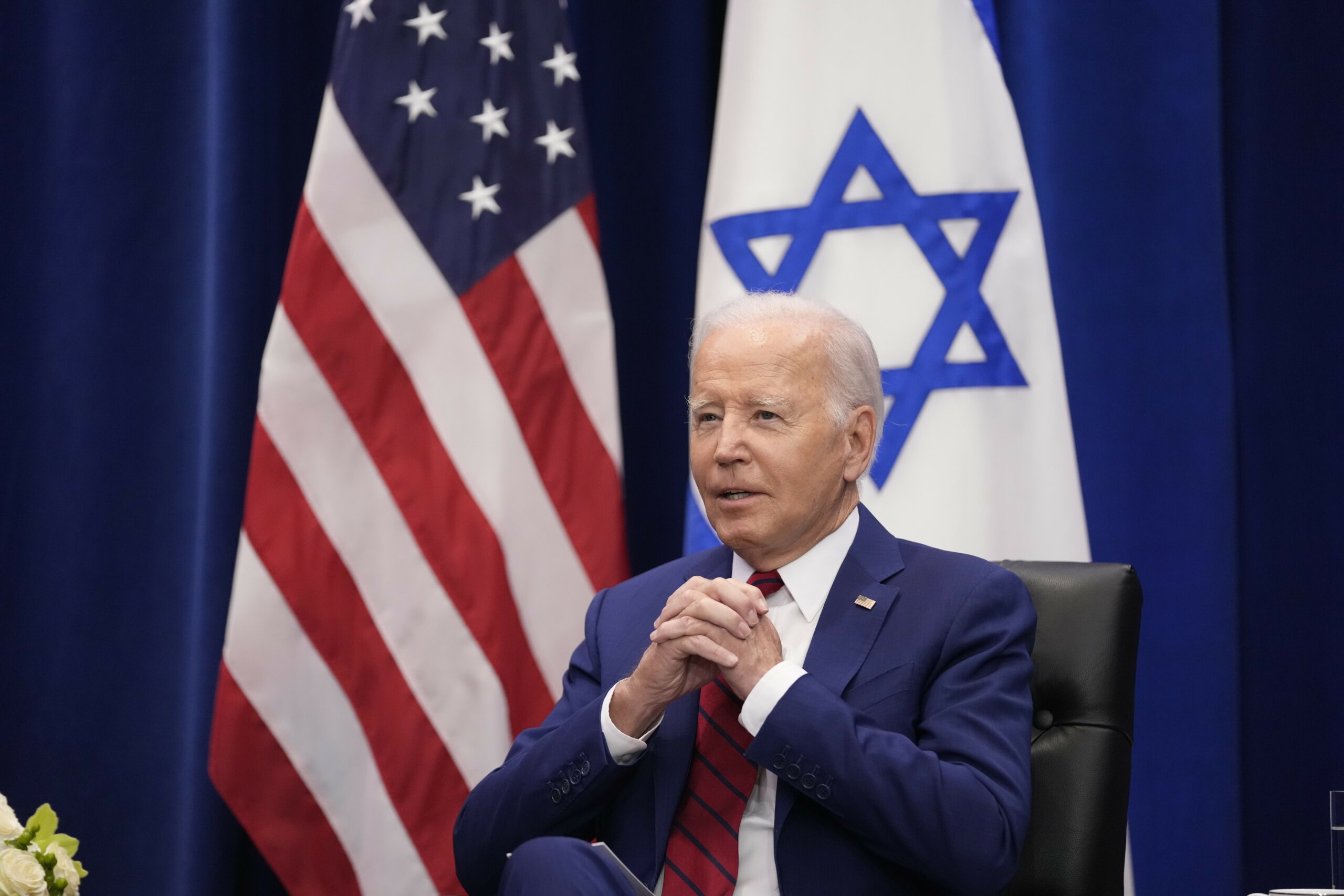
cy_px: 448
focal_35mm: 156
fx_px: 5824
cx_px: 672
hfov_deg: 13.2
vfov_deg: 8.8
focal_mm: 156
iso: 3200
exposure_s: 1/250
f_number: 2.8
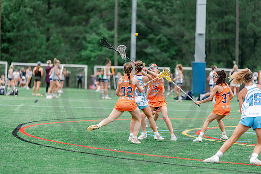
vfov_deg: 6.9
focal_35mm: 200
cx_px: 130
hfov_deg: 10.3
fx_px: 1450
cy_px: 87
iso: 250
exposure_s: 1/640
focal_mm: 200
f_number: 3.2
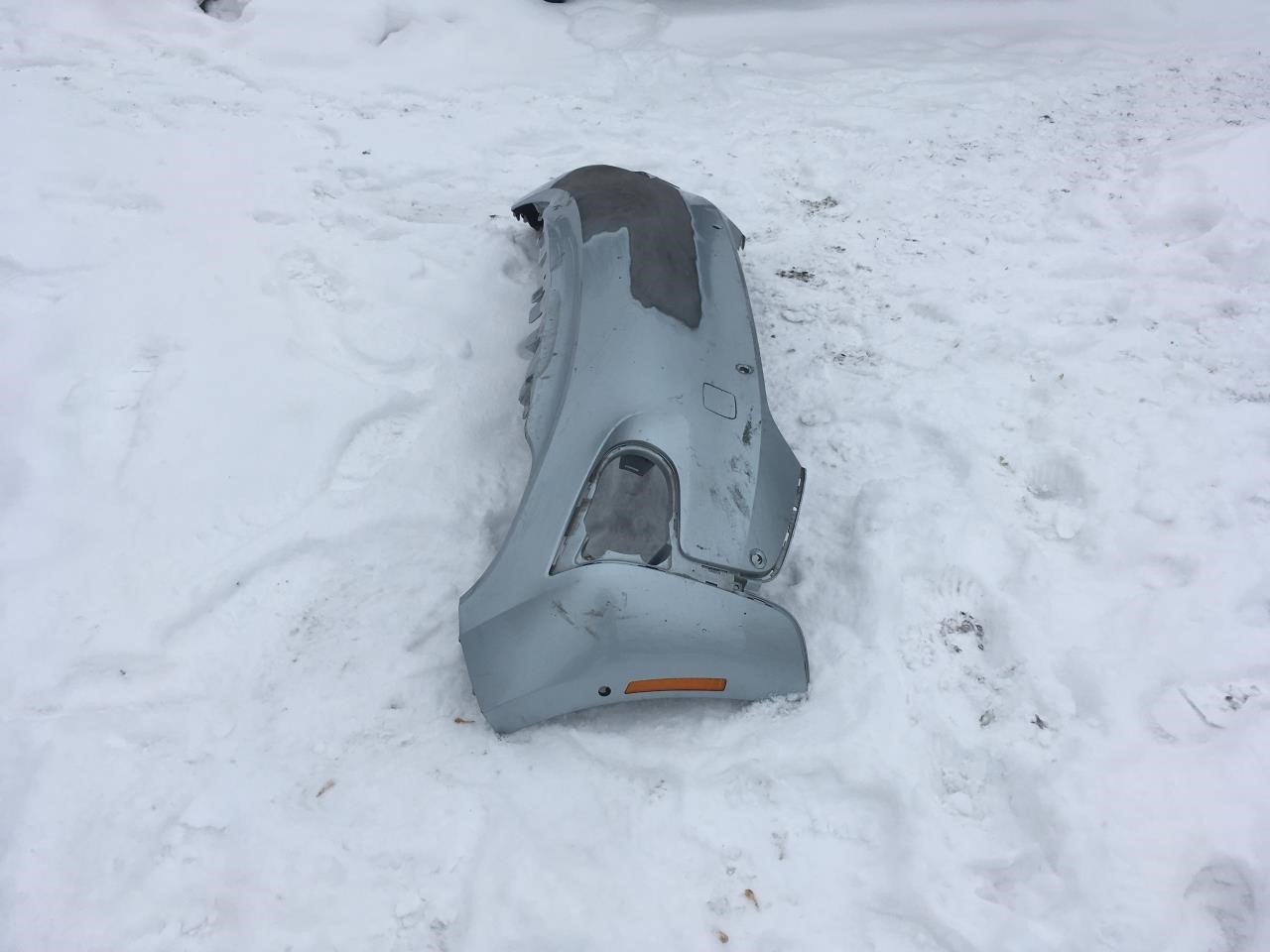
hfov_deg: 61.7
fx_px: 1064
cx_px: 635
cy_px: 476
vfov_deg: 48.2
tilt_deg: -38.8
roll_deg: -3.5
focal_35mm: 29
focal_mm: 4.15
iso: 25
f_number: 2.2
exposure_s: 1/2849
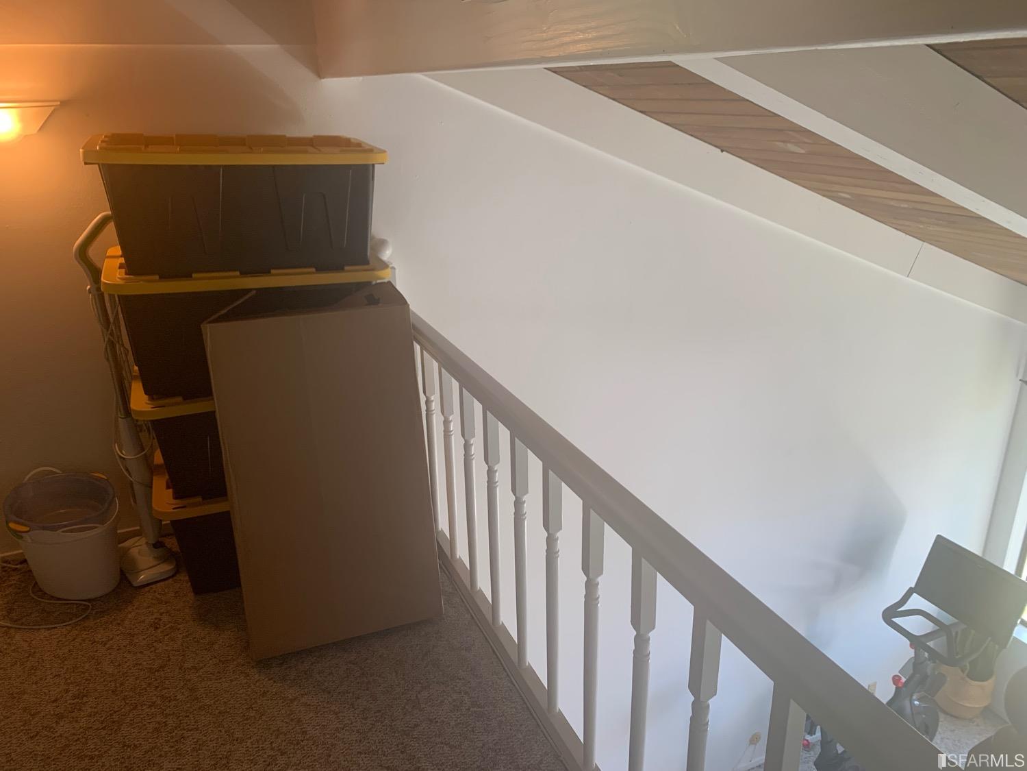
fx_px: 771
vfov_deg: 53.1
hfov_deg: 67.3
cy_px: 386
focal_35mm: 26
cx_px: 514
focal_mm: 4.25
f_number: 1.8
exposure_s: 1/60
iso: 50
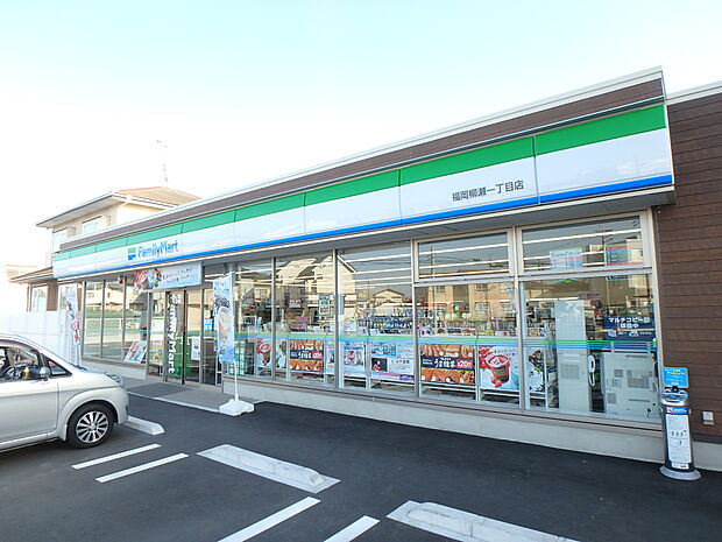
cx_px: 361
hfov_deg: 79.0
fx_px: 438
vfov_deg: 63.4
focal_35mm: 21
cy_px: 271
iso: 125
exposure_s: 1/200
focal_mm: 3.7
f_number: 3.5
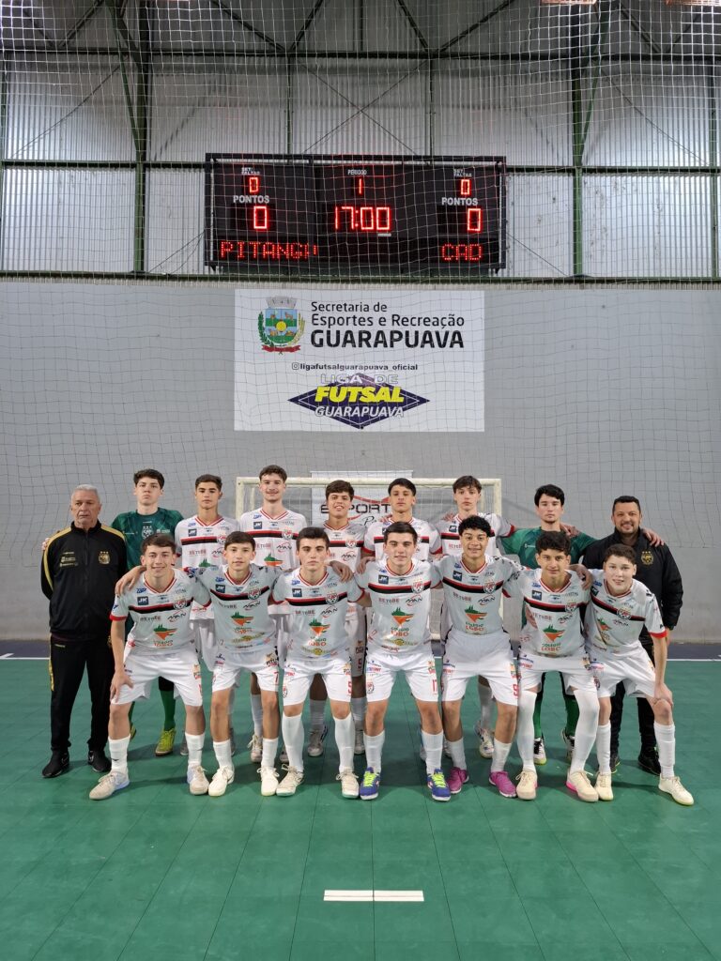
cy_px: 480
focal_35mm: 23
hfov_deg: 58.9
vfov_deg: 73.9
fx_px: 639
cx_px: 360
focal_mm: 5.54
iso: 250
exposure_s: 1/40
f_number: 1.8
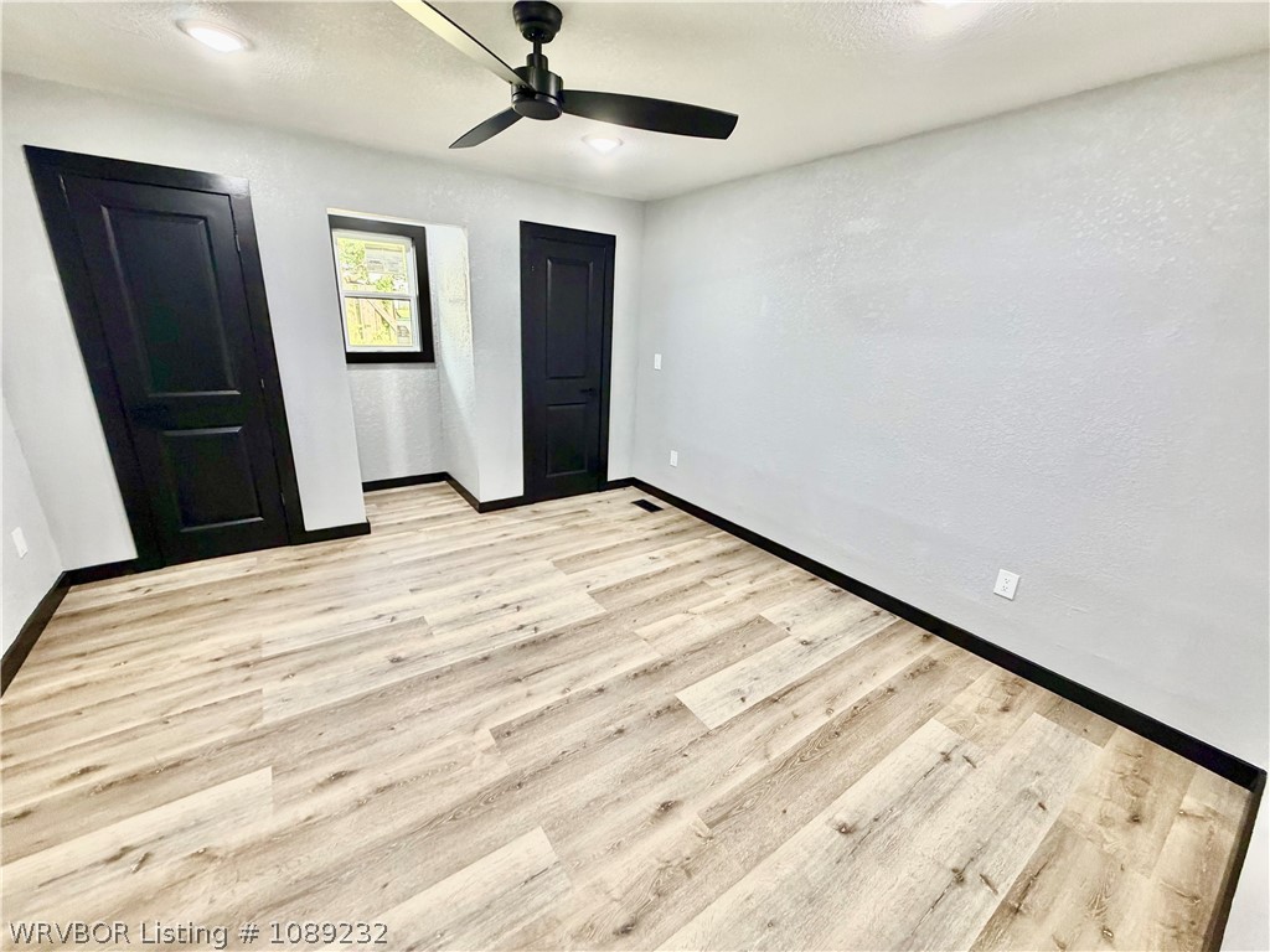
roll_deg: -1.7
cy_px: 476
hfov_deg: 102.1
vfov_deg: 85.7
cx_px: 635
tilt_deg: -18.9
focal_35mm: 14
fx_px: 514
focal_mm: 2.22
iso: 320
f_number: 2.2
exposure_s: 1/60
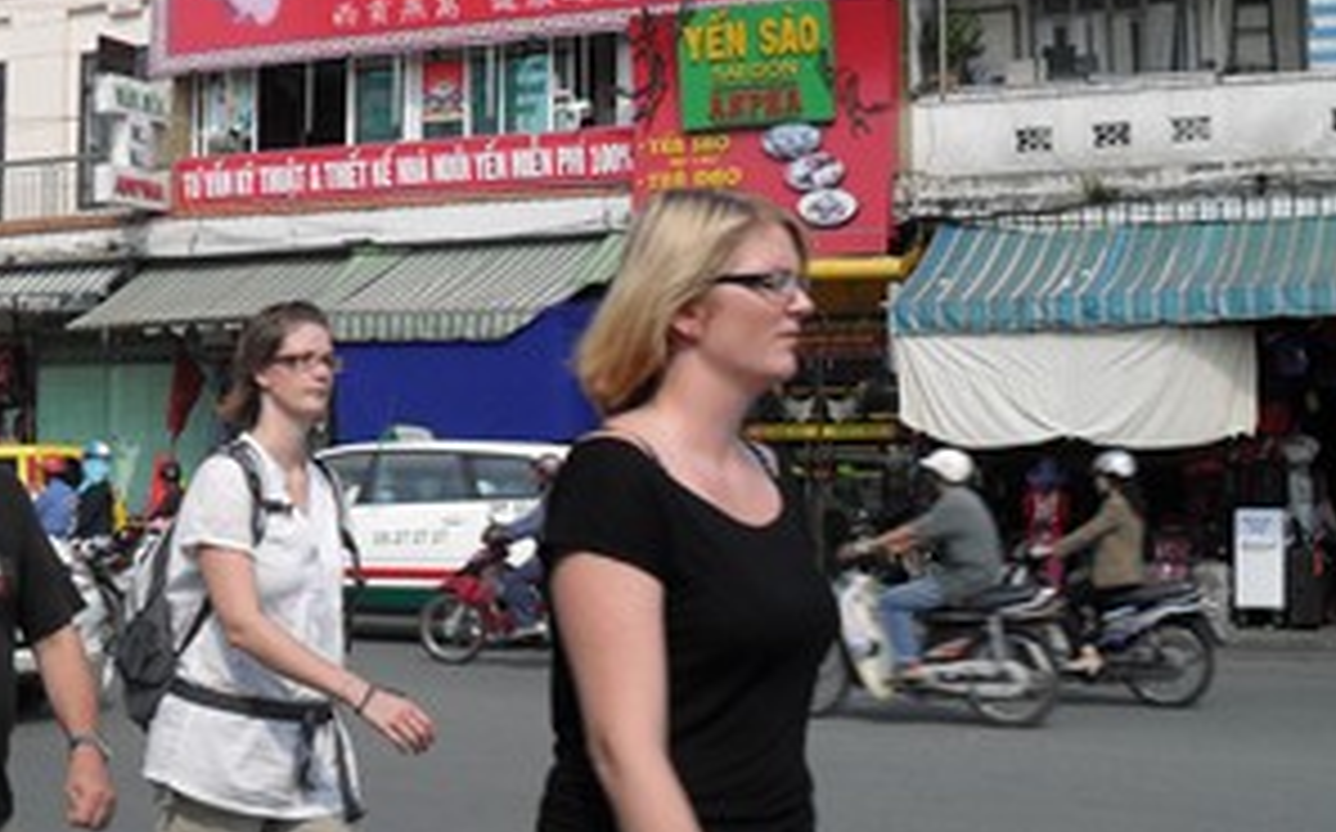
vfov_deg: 23.1
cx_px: 477
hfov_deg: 36.0
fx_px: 2037
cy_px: 396
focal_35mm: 56
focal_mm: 6.2
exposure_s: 1/125
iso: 100
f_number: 8.9
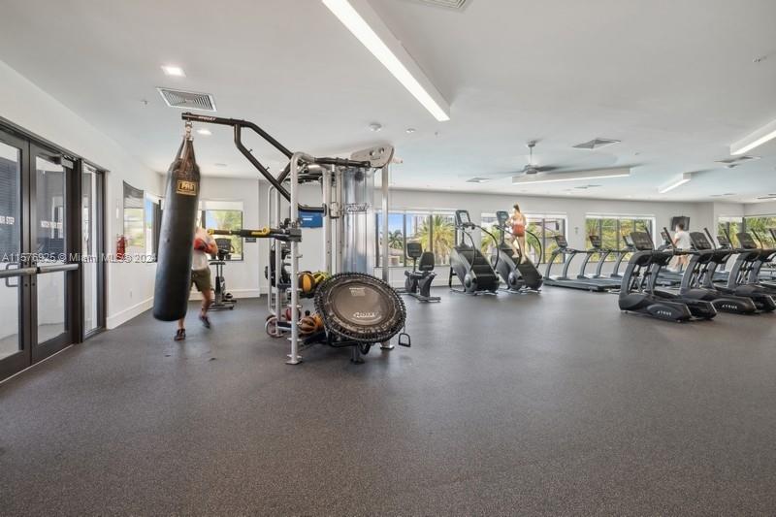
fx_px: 345
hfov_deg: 96.7
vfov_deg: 73.7
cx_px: 388
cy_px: 258
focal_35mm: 16
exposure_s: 1/13
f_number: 9
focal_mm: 16
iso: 200
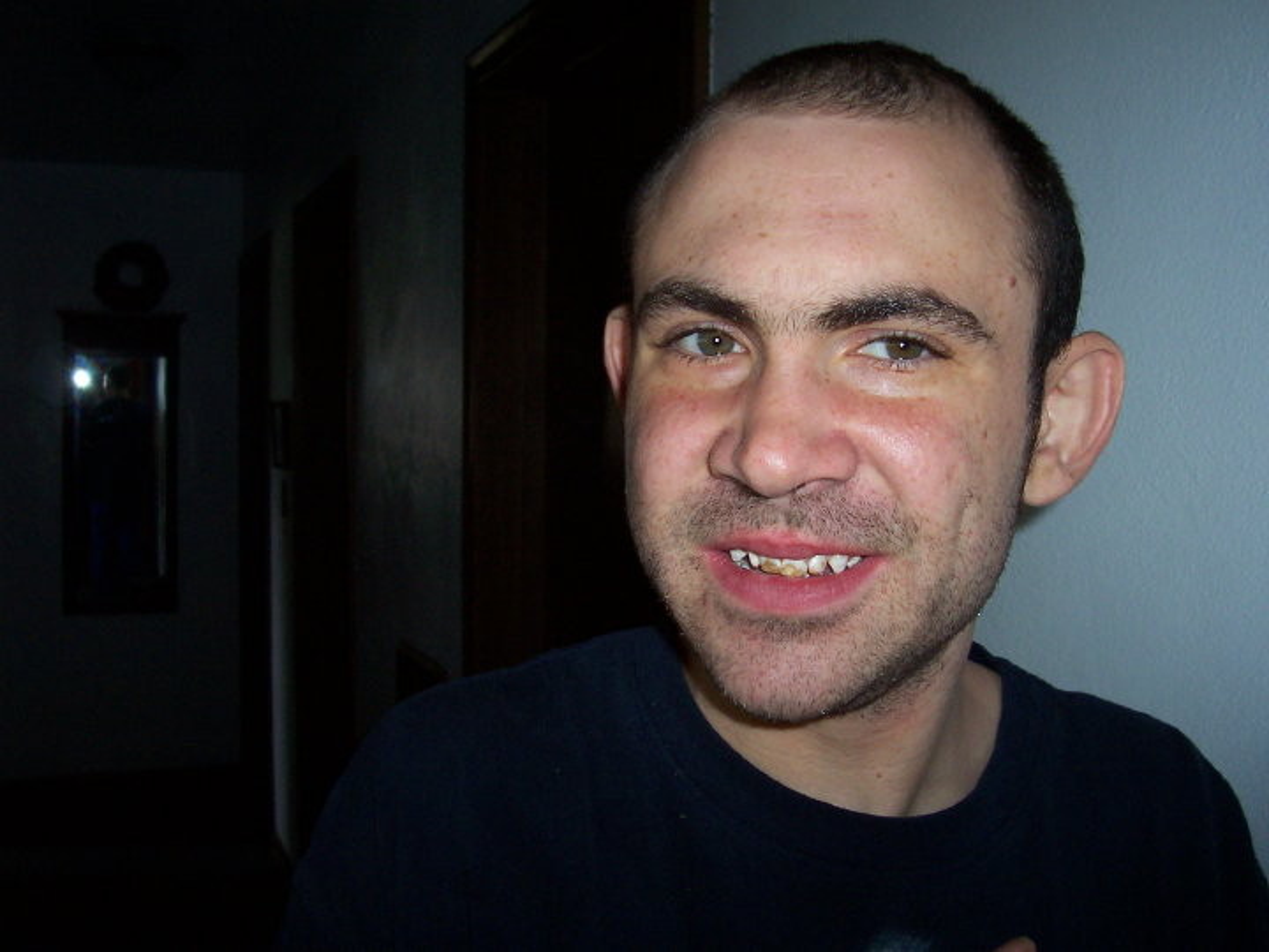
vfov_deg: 38.7
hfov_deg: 50.1
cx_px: 634
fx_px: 1356
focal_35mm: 37
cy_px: 476
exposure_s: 1/60
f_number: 2.8
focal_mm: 5.6
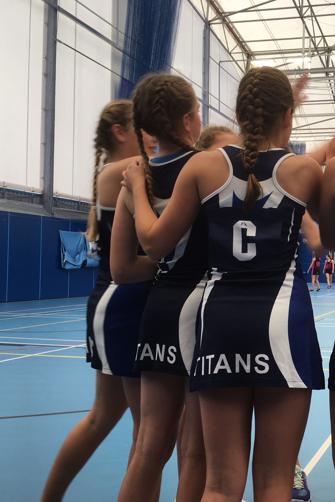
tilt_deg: +1.8
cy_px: 253
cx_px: 328
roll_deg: -0.8
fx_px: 572
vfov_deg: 47.4
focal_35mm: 41
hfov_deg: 30.5
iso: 25
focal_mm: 4.15
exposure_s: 1/50
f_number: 2.2
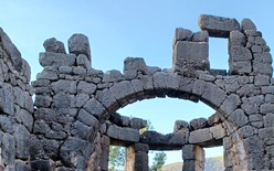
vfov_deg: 26.1
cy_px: 168
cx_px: 190
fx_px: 351
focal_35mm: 47
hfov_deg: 41.9
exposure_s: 1/49
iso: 40
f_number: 1.8
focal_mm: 4.6
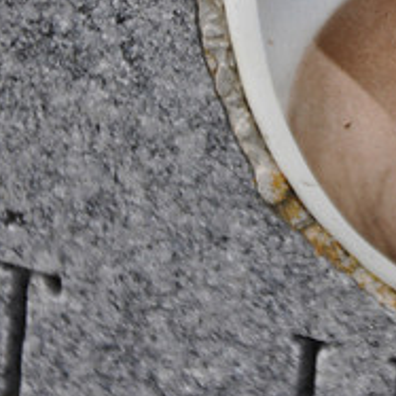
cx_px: 548
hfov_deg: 4.2
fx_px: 5375
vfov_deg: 4.2
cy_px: 14
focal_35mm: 415
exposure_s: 1/160
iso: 200
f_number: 6.3
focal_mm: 105
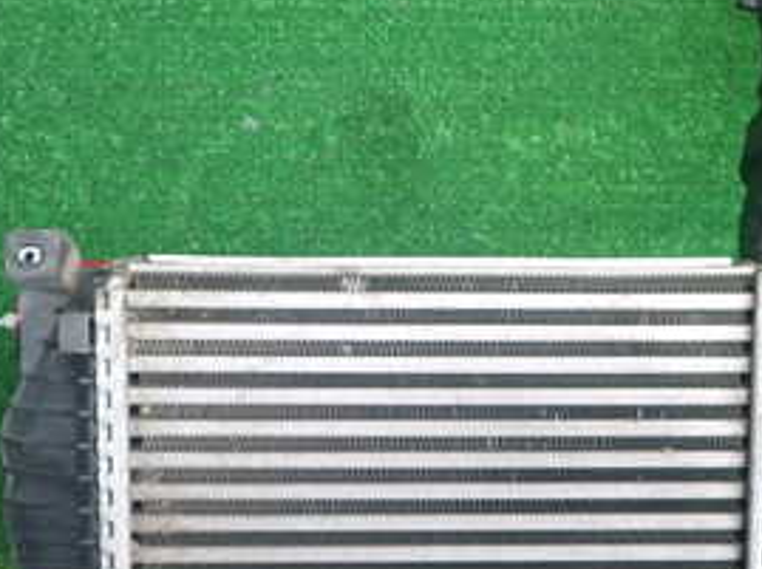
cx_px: 490
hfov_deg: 28.9
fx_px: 1473
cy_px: 297
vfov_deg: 21.9
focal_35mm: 67
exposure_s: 1/100
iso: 200
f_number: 2.3
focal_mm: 5.4
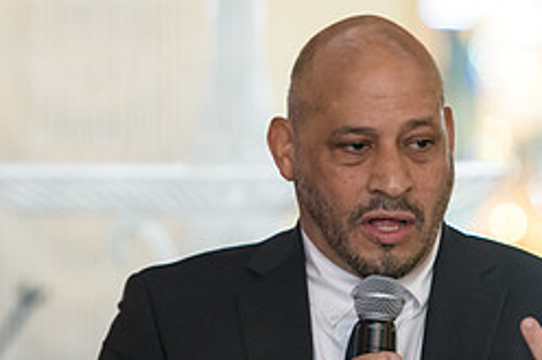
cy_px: 219
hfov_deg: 5.9
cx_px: 378
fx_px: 5281
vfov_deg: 3.9
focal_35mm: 351
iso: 1600
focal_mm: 150
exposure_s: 1/125
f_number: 3.2
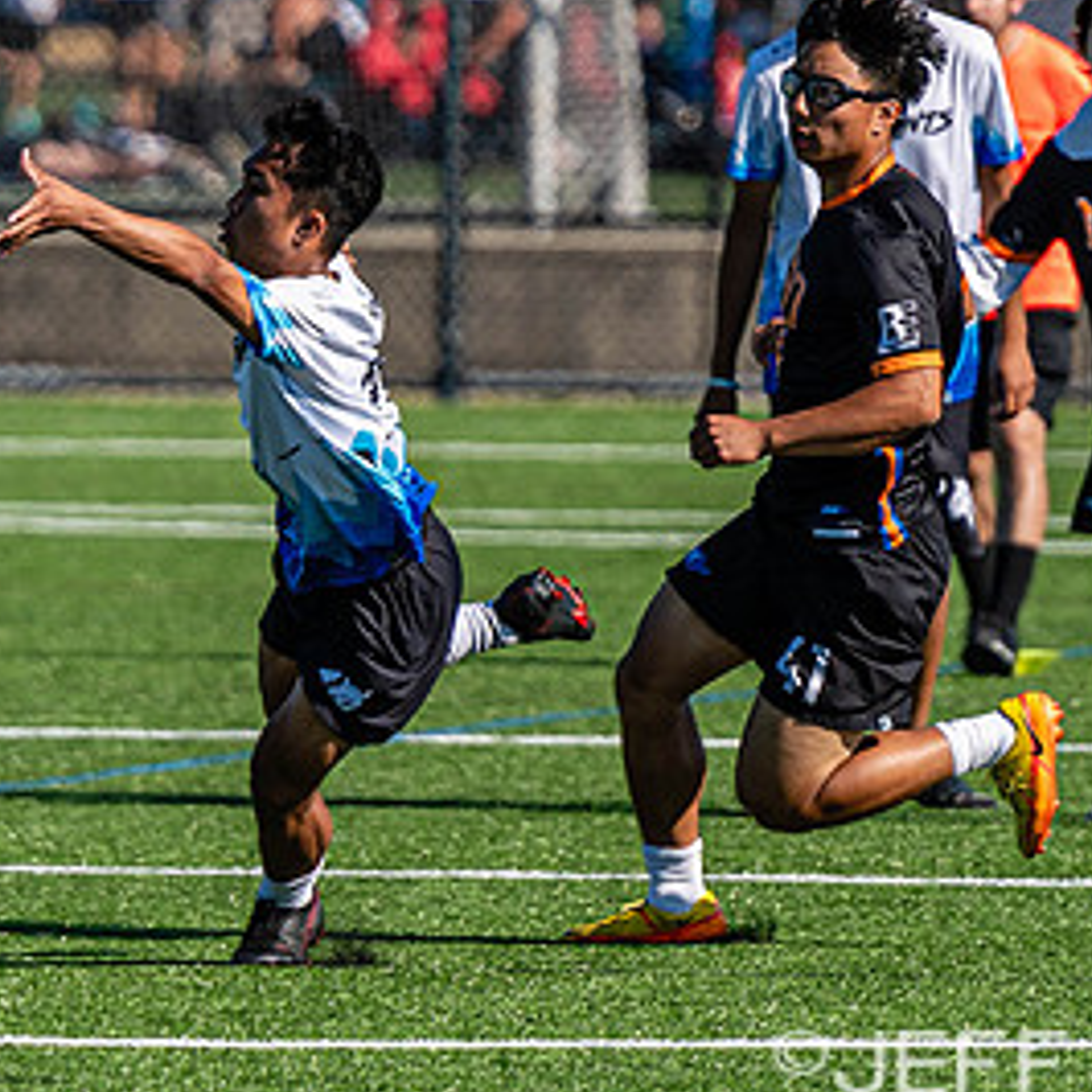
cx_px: 402
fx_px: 31336
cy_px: 433
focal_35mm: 878
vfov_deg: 2.0
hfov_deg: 2.0
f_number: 3.2
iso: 100
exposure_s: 1/2000
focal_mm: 200
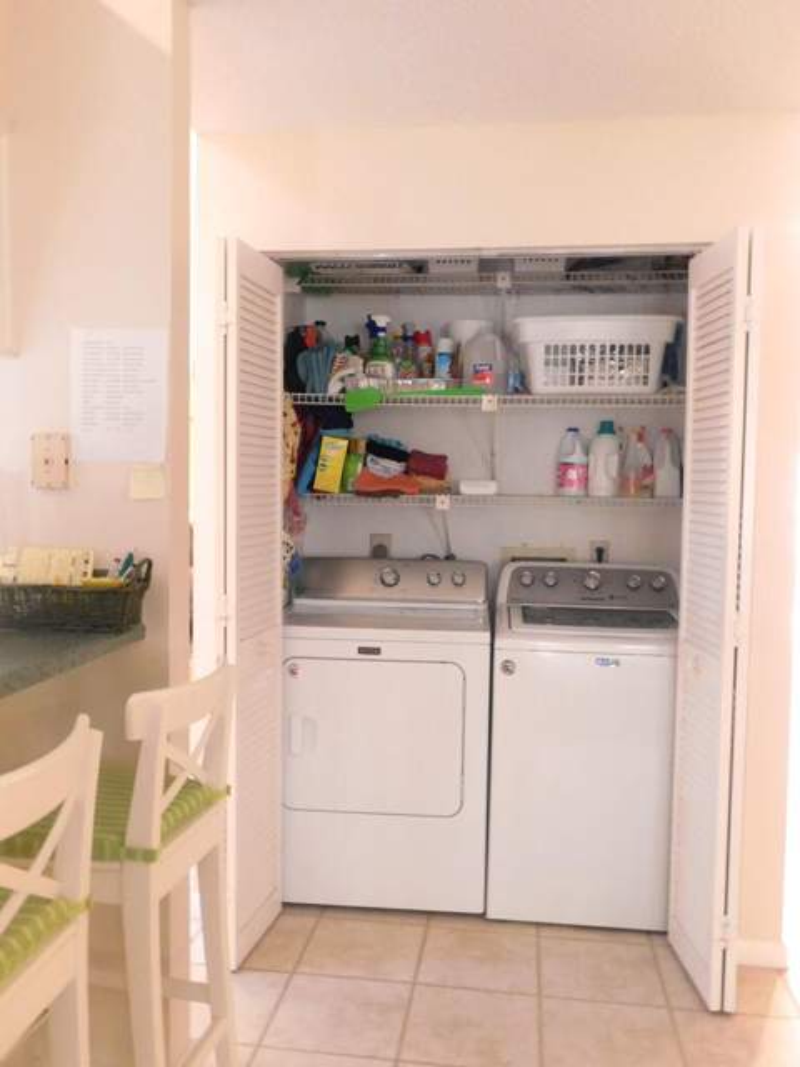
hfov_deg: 46.8
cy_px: 534
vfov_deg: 60.0
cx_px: 400
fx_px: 924
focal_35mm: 30
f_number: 3.2
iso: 450
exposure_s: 1/8
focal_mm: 5.3
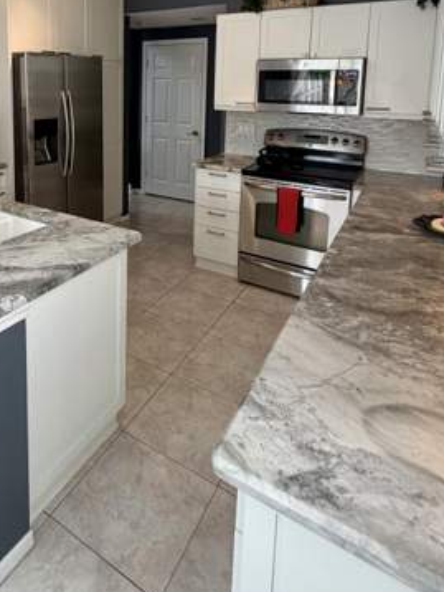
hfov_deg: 53.3
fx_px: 427
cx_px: 132
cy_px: 139
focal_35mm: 25
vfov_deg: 64.6
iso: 125
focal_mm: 2.22
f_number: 2.2
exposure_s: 1/120
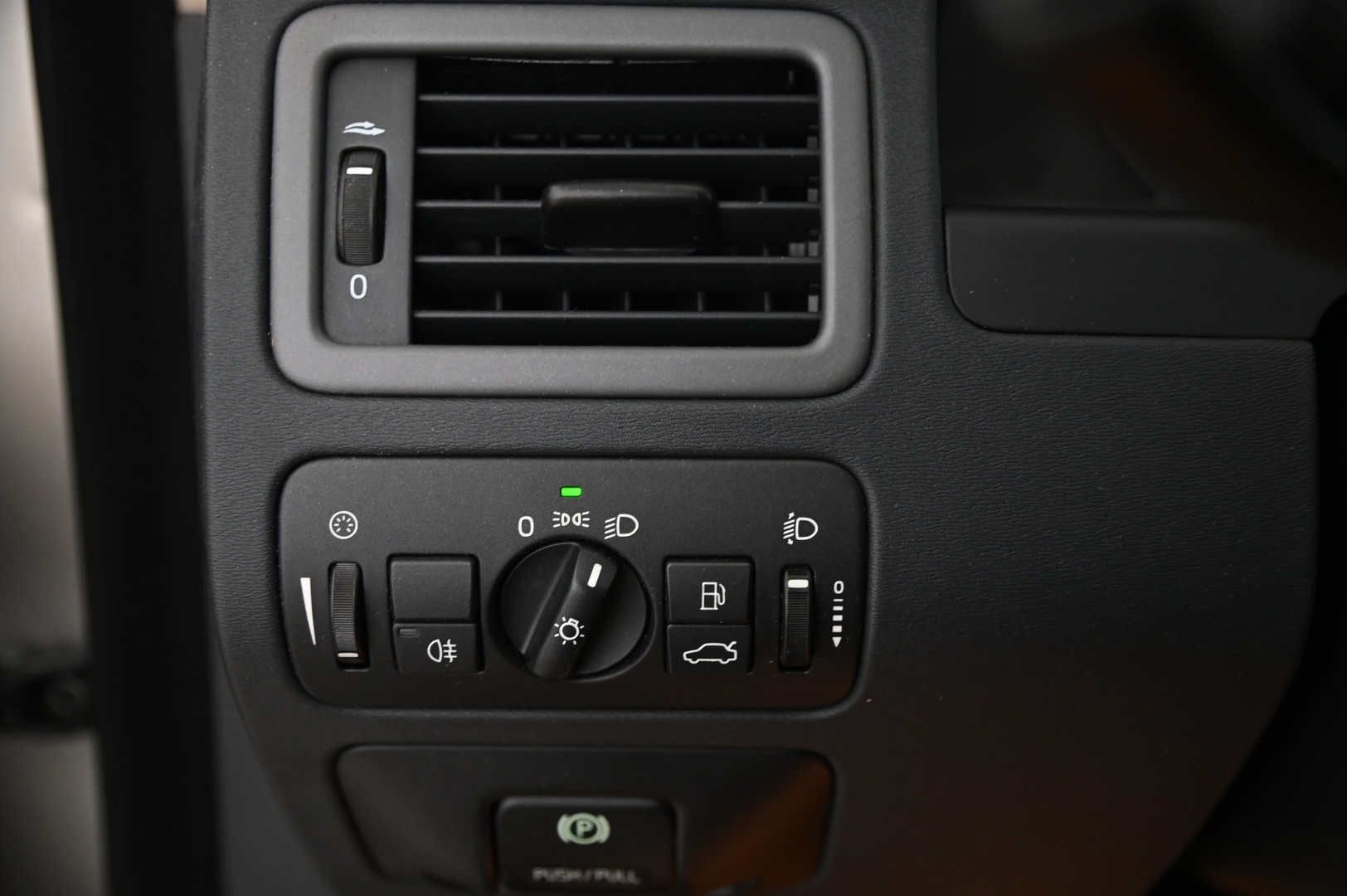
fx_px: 1794
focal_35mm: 48
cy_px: 448
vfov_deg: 28.0
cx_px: 674
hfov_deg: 41.1
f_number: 4
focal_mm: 48
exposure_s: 1/15
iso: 2000
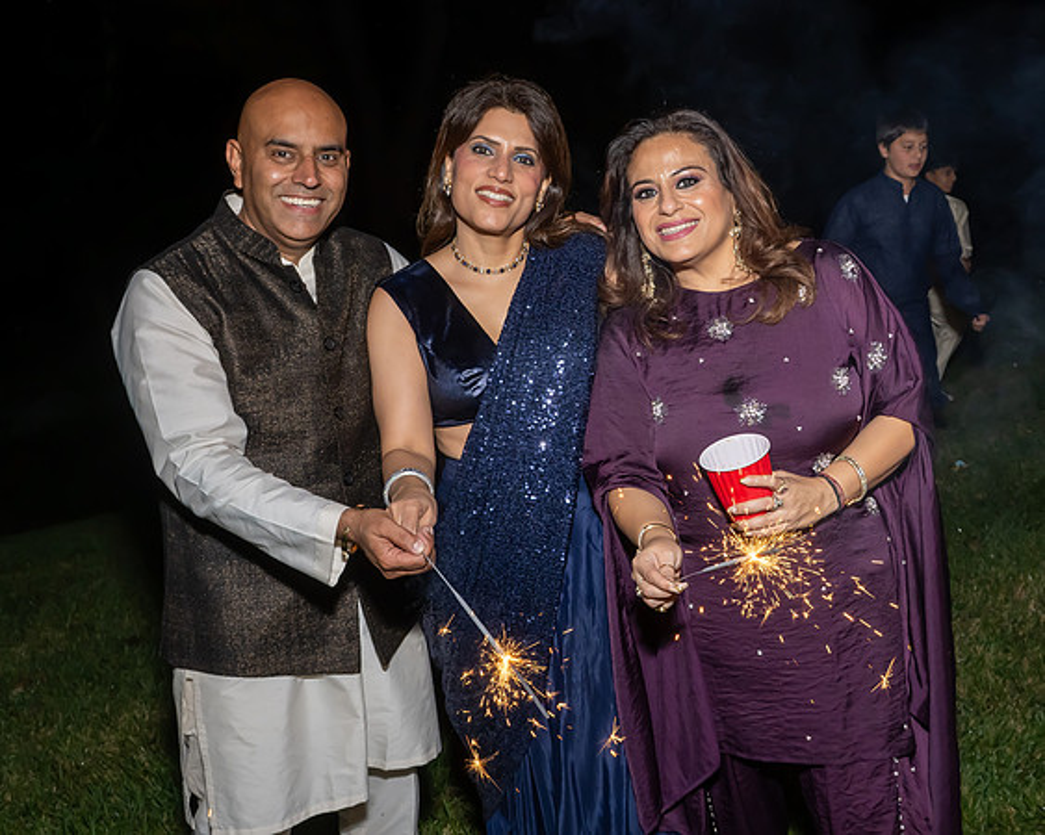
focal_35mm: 36
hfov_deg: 50.3
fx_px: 1110
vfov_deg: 41.2
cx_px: 572
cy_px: 371
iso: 640
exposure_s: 1/250
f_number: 8
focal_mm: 19
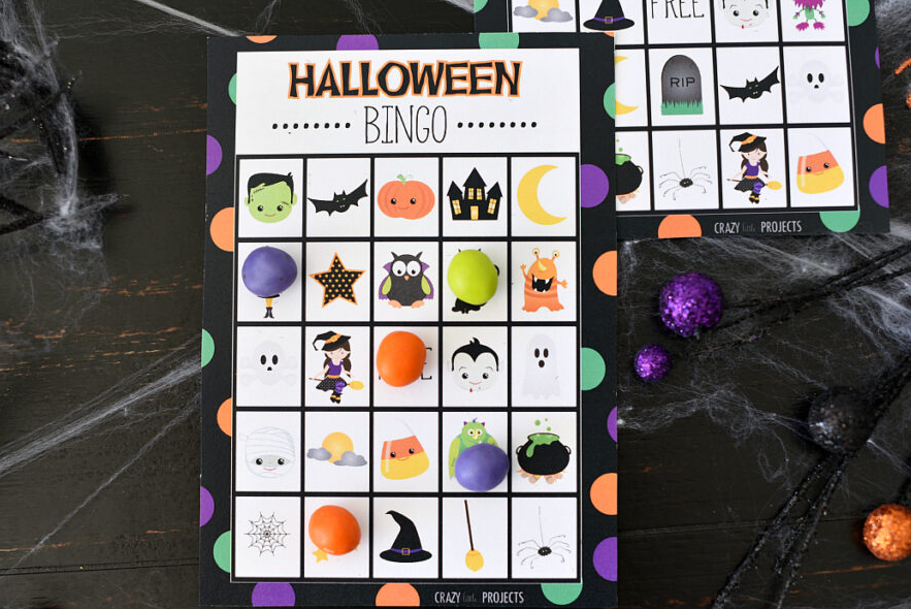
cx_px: 412
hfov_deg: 34.4
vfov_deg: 23.4
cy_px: 324
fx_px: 1469
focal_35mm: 58
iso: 400
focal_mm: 50
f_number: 3.2
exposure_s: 1/200
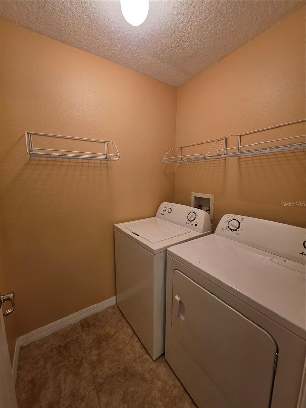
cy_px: 204
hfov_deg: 89.9
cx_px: 153
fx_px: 153
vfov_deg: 106.2
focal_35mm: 13
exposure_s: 1/60
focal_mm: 2.2
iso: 160
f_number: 1.9
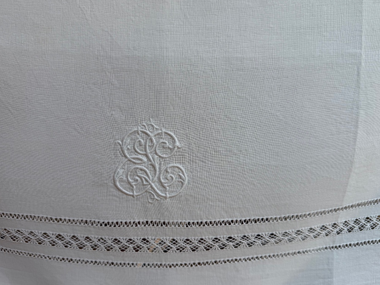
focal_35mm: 28
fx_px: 307
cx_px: 189
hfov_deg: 63.5
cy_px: 150
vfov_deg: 49.7
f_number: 1.78
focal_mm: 6.76
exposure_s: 1/141
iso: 50
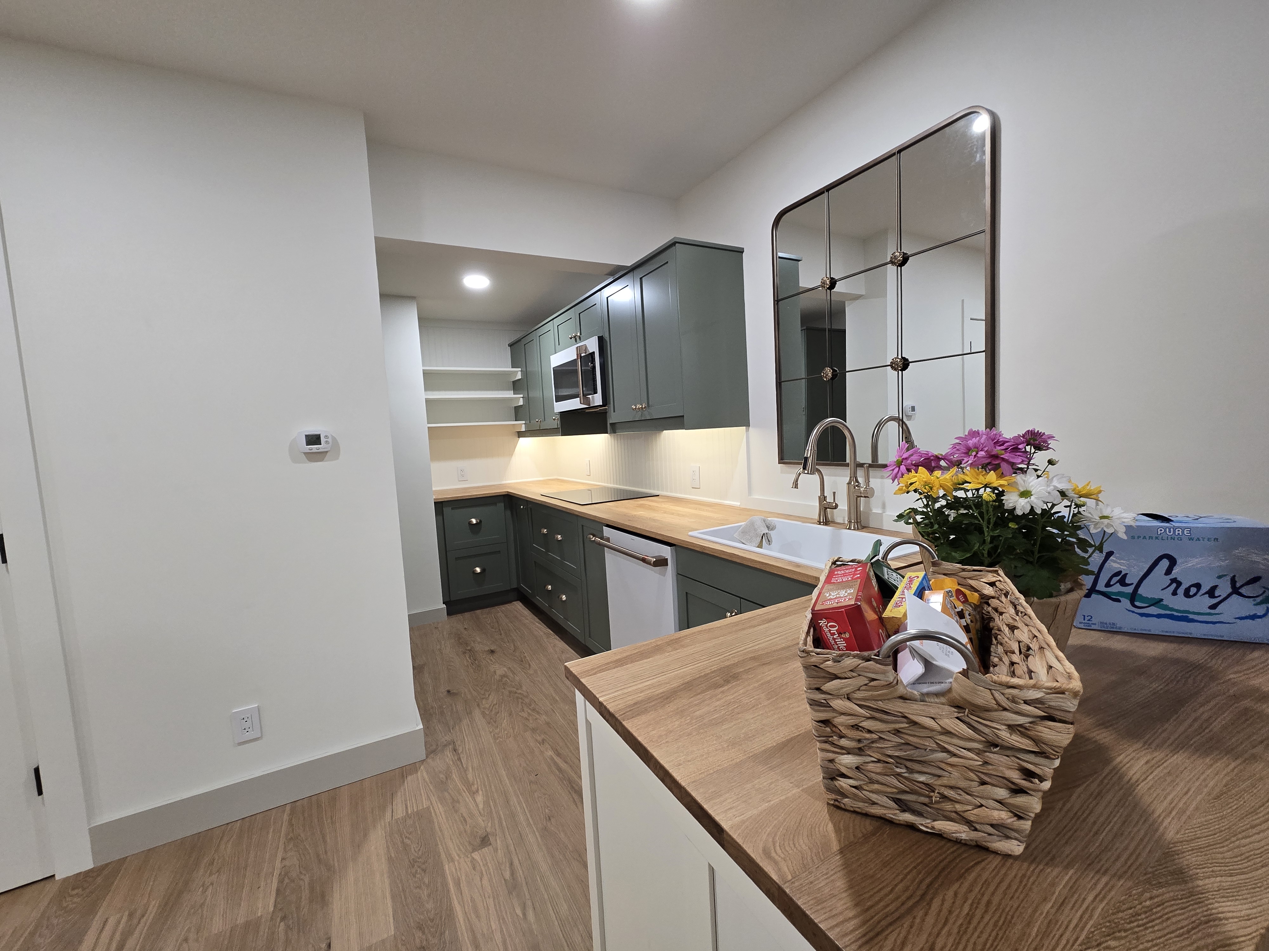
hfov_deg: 106.2
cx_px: 634
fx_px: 477
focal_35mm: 13
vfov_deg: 89.9
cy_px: 476
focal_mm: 2.2
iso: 200
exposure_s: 1/60
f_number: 2.2
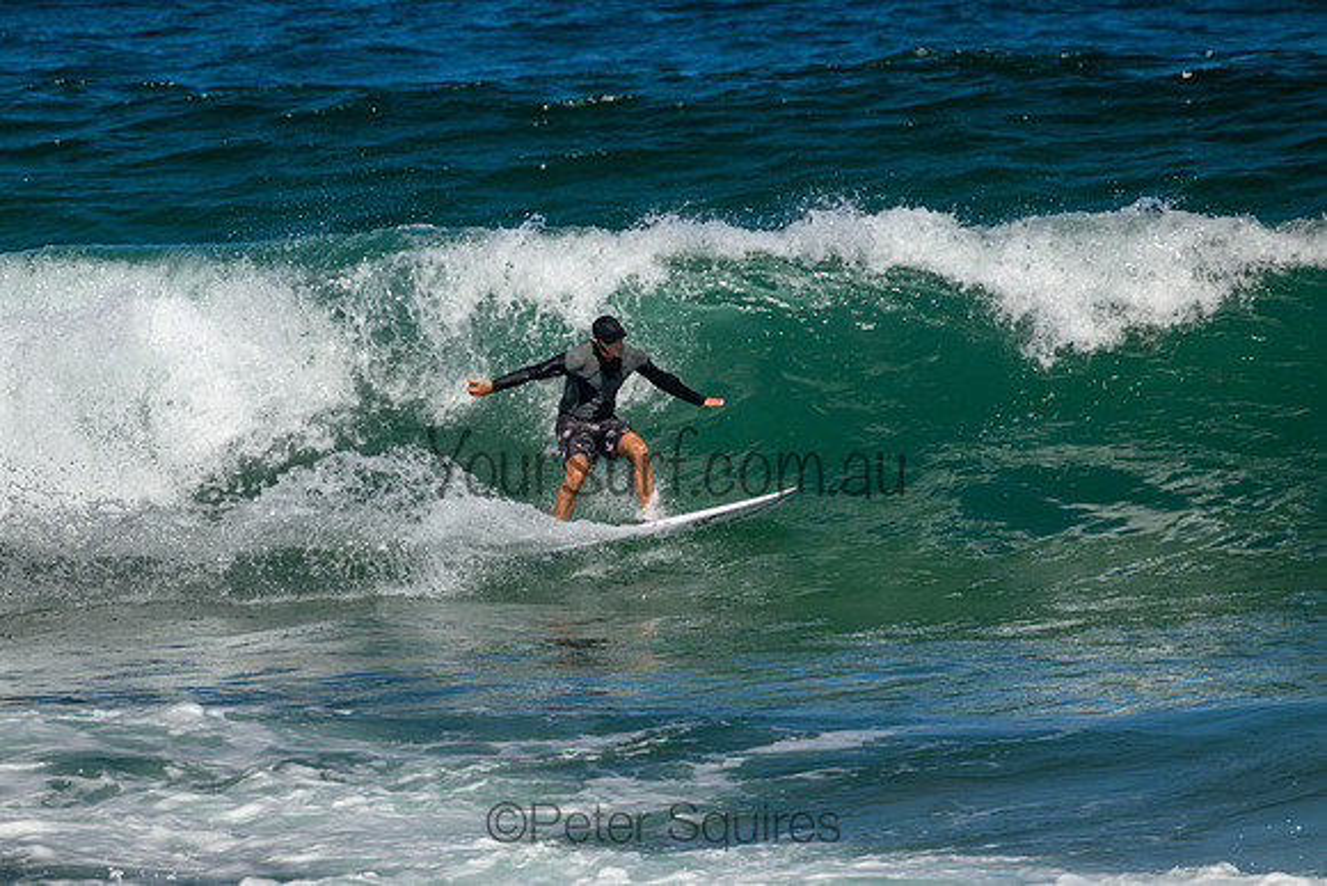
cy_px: 379
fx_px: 33931
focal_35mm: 920
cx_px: 566
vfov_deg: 1.5
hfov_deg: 2.2
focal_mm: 800
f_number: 11
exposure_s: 1/2000
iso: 720
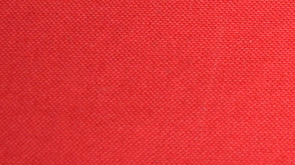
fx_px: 2058
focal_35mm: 263
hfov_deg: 7.2
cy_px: -164
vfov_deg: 4.5
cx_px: 898
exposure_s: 1/200
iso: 400
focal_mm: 27
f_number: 5
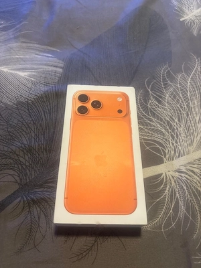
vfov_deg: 67.3
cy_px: 134
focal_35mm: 26
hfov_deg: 53.1
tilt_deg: -60.3
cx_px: 100
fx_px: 201
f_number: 1.6
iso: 500
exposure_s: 1/60
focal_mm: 5.96
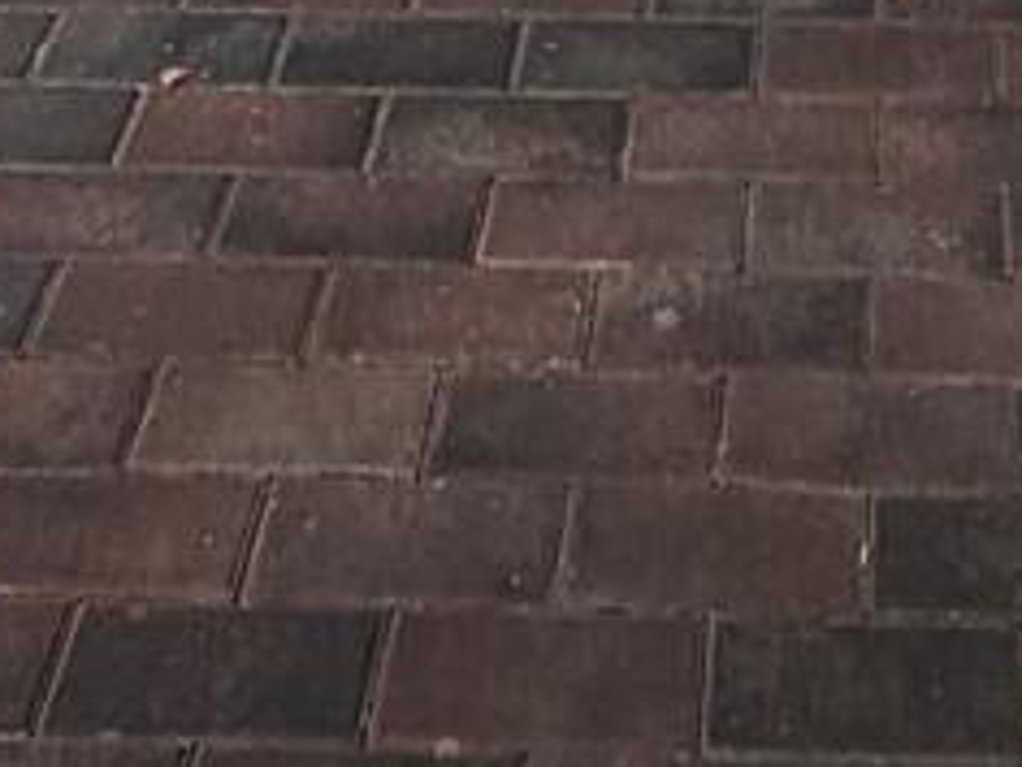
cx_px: 840
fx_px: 2805
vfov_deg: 10.3
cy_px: -1655
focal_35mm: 95
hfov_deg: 20.4
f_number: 2.2
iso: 64
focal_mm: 2.22
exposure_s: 1/121
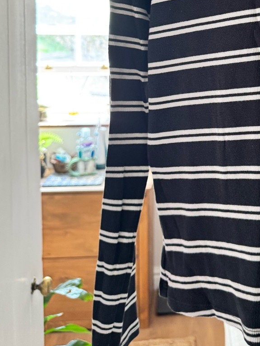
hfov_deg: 27.6
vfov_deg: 36.0
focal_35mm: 50
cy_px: 39
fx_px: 501
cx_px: 253
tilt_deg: -1.6
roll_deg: -1.4
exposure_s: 1/60
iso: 250
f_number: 1.78
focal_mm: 6.76
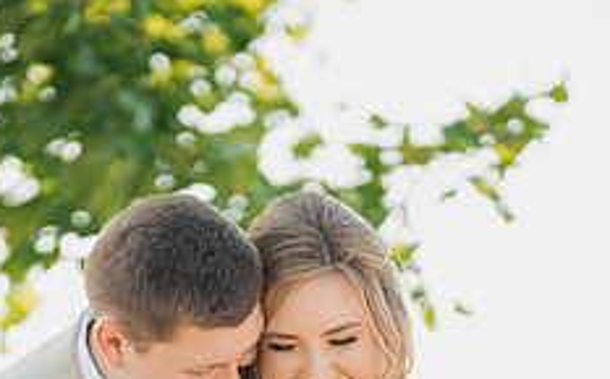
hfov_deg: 16.4
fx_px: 2109
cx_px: 241
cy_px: 482
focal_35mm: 127
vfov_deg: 10.1
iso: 50
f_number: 1.2
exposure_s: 1/1250
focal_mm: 50
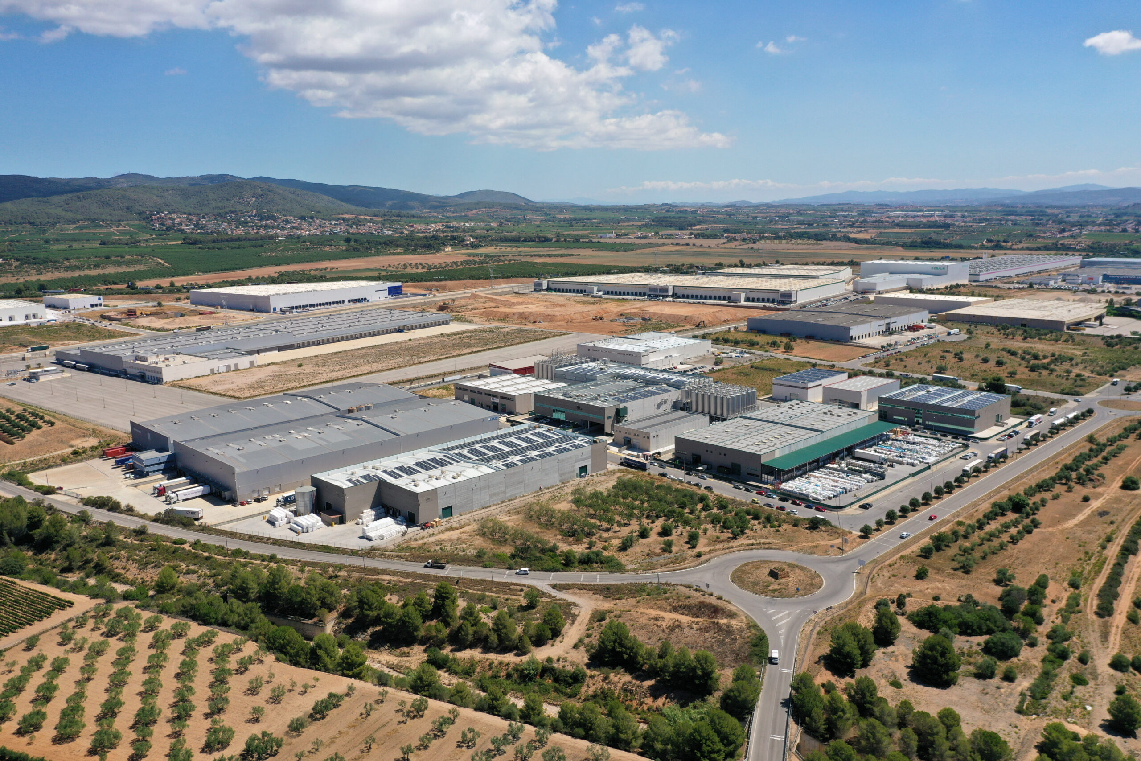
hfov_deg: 65.5
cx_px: 570
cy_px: 380
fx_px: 887
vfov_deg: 46.4
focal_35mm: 28
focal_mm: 10.26
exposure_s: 1/1000
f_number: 5
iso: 100
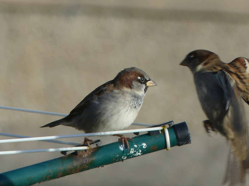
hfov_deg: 1.7
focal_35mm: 1200
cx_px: 124
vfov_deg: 1.2
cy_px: 93
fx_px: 8631
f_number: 4
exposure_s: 1/640
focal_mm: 108
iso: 100
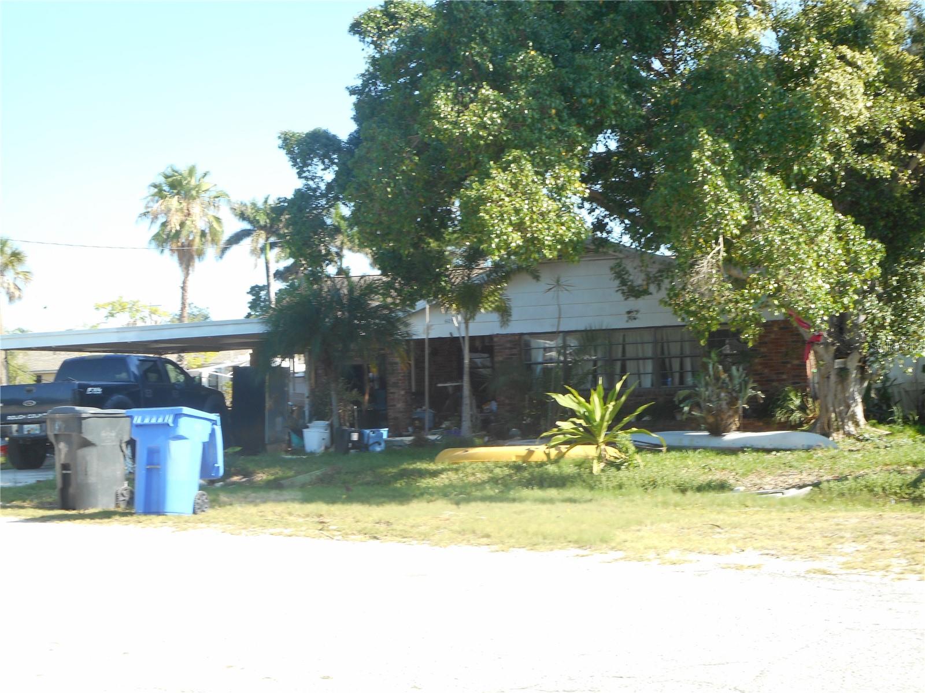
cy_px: 346
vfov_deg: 28.6
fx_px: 1363
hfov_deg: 37.5
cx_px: 462
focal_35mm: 51
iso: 80
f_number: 4.9
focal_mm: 9.1
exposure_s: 1/100
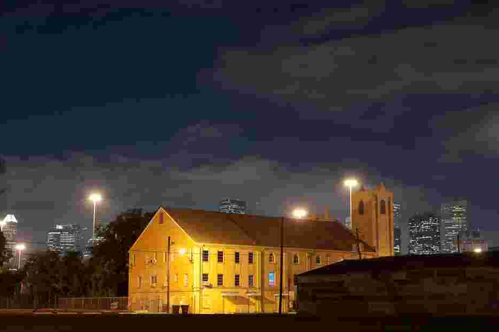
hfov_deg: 38.9
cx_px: 253
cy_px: 168
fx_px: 707
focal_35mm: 51
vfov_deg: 26.5
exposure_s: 13
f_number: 8
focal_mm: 50
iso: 100
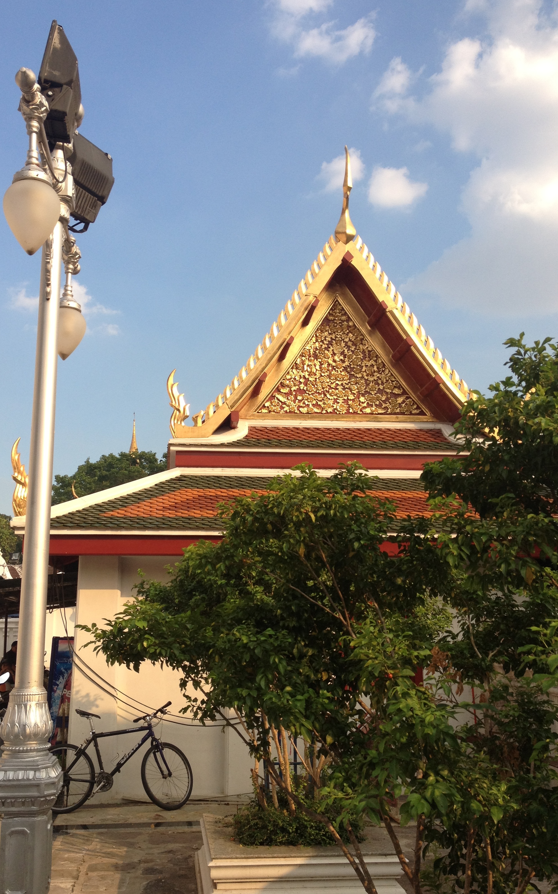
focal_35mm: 38
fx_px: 925
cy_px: 442
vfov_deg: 51.5
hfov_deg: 33.5
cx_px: 231
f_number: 2.4
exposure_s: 1/824
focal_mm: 4.28
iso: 64
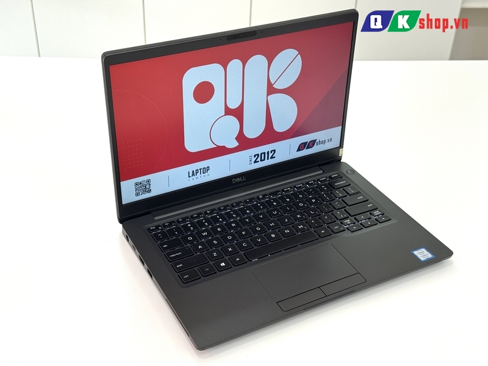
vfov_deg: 30.3
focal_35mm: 48
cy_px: 183
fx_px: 677
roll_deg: -0.8
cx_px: 244
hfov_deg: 39.7
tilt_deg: -34.1
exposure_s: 1/121
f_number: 1.78
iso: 50
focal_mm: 6.76
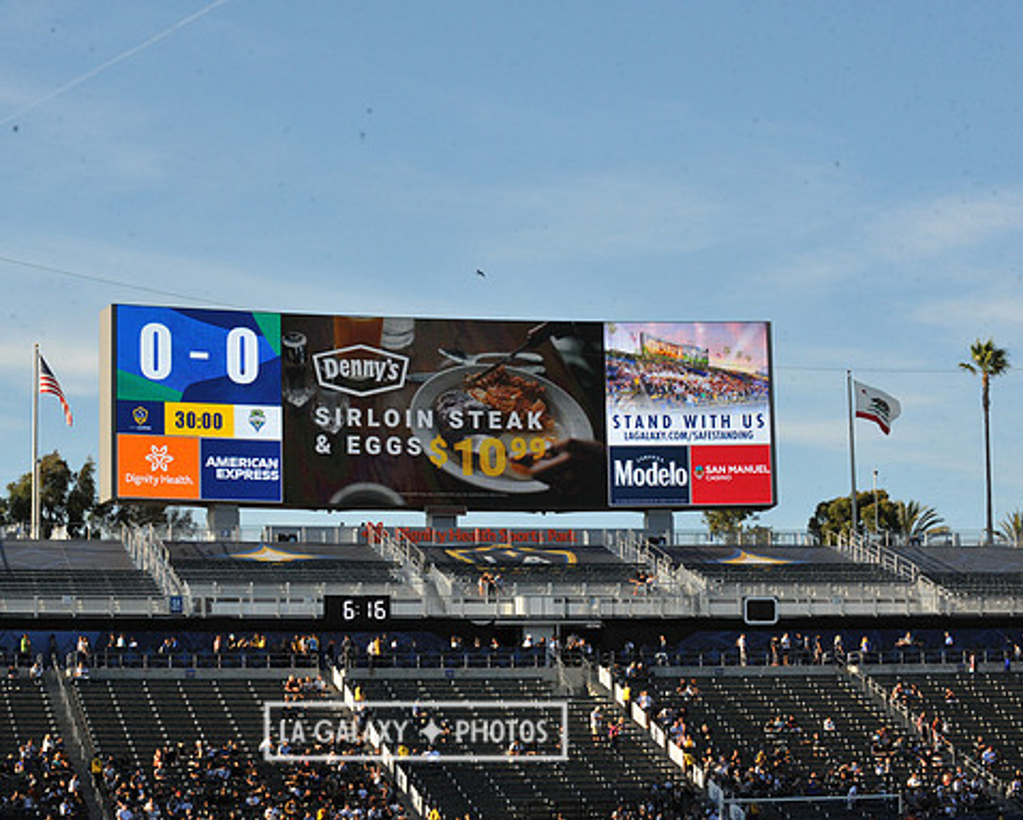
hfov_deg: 21.0
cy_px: 409
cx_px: 415
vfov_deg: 16.9
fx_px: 2757
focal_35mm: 91
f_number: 16
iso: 1600
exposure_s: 1/1000
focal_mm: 80
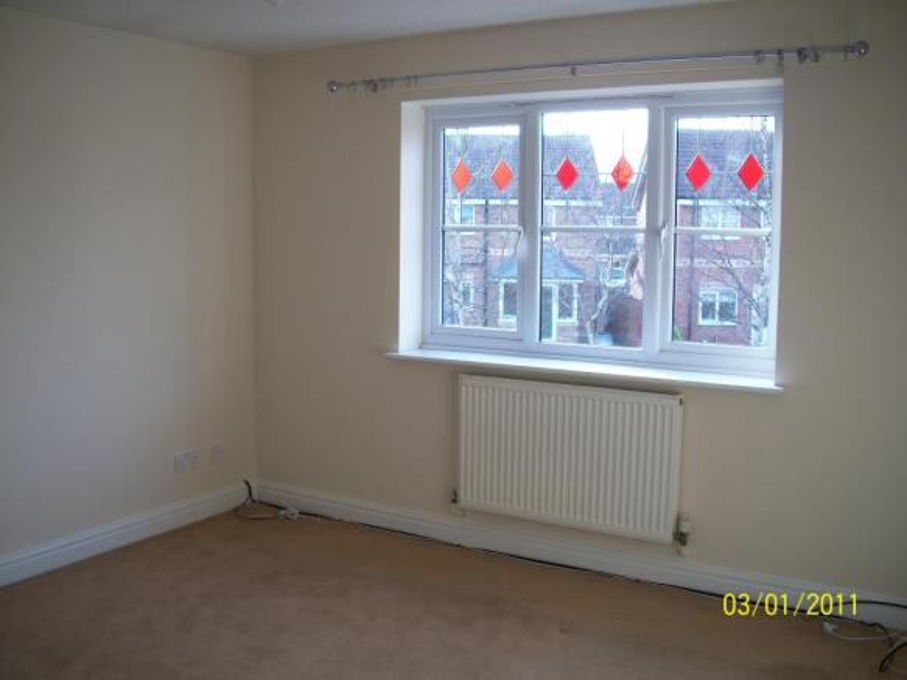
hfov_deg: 52.6
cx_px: 454
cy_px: 340
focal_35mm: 35
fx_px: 917
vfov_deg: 40.7
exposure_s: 1/60
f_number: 3.1
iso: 80
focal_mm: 6.3
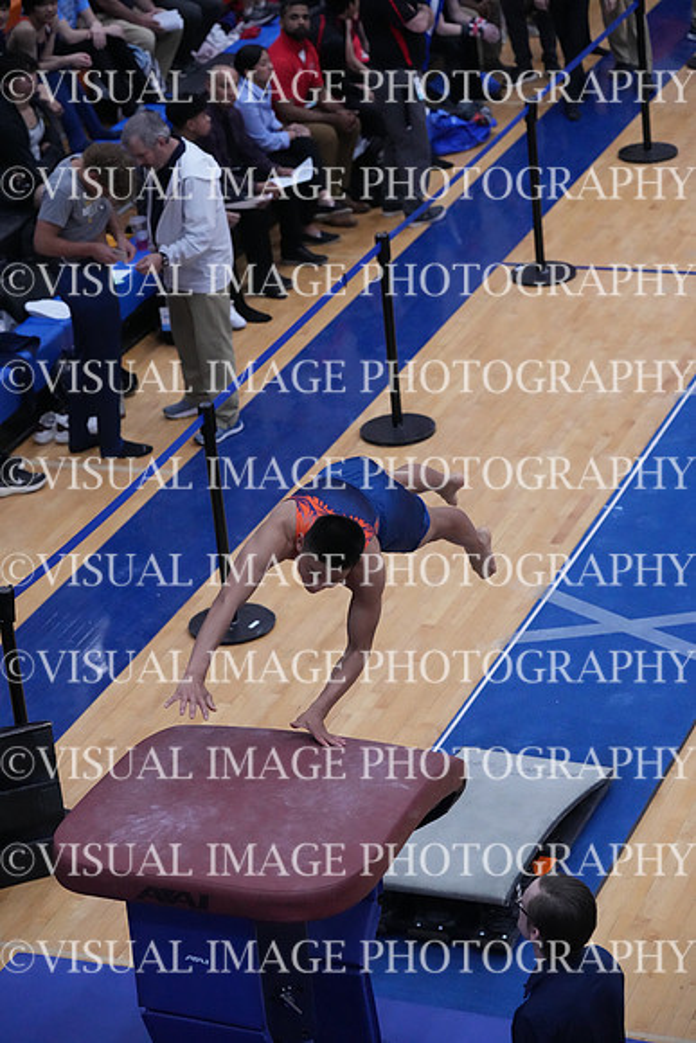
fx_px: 2840
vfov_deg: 20.8
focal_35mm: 98
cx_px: 348
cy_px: 522
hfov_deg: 14.0
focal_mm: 98
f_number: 4
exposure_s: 1/1000
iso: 10000
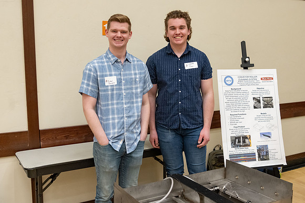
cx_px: 160
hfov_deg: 48.5
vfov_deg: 33.5
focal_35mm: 40
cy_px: 102
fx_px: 339
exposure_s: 1/200
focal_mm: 32
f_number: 4
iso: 2000
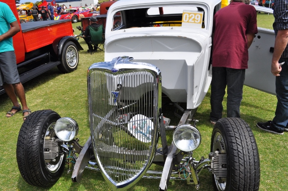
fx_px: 240
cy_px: 96
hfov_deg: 62.0
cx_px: 144
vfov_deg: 43.5
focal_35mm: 30
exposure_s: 1/640
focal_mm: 20
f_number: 13
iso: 500
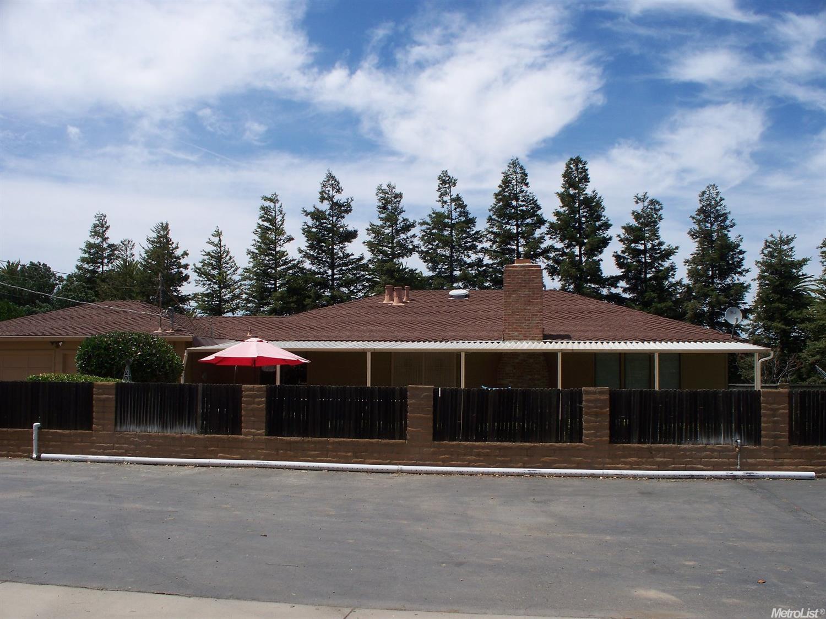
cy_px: 310
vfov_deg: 39.6
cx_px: 413
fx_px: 859
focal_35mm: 36
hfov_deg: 51.4
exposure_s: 1/640
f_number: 5
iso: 64
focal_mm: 7.54
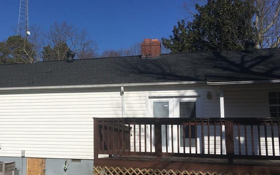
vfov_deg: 28.0
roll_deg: -0.7
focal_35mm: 46
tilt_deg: +5.7
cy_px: 104
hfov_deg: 42.6
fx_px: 351
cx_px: 82
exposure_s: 1/4274
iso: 25
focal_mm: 4.15
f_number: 2.2
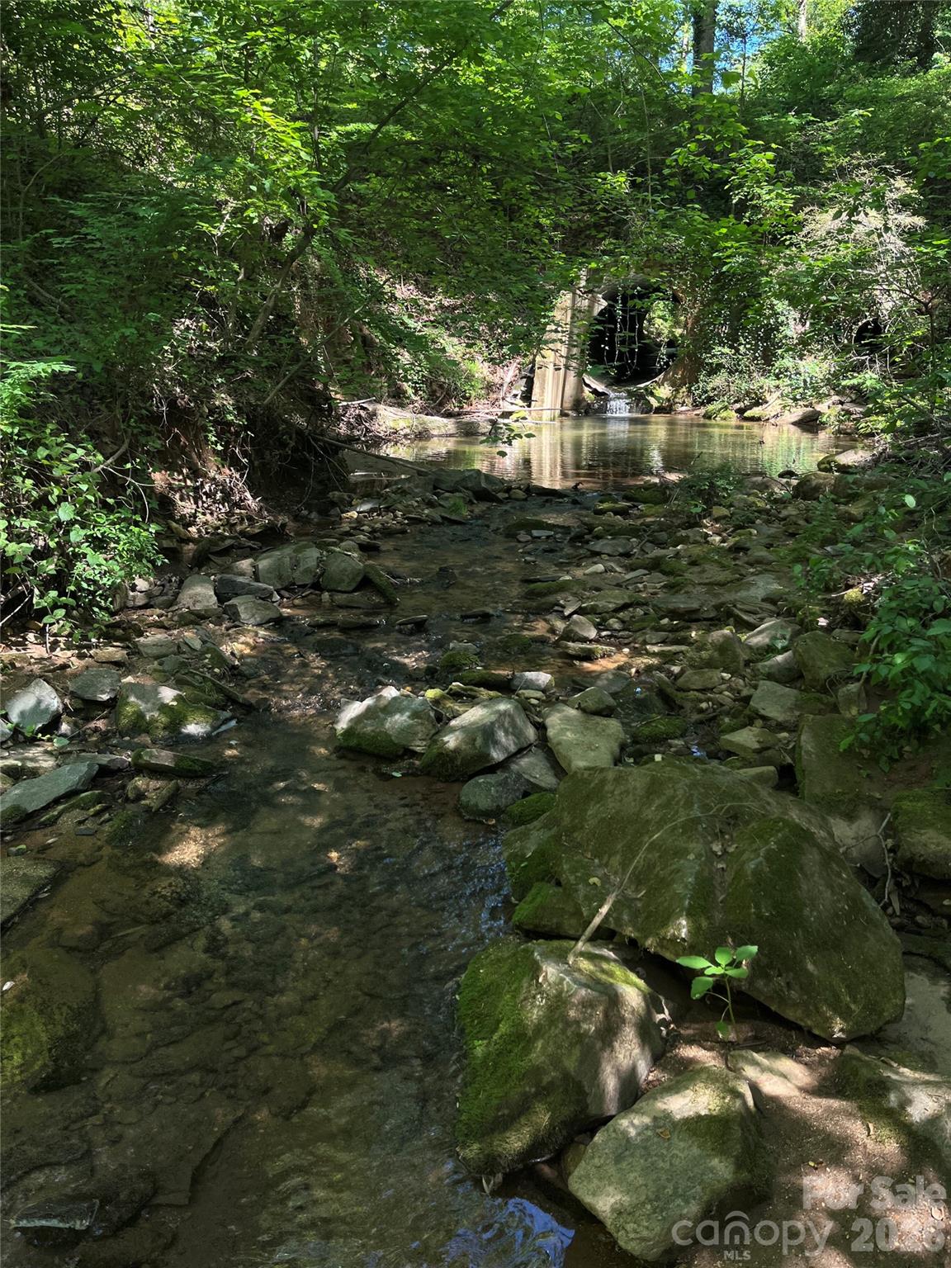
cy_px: 634
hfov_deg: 53.1
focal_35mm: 26
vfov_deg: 67.3
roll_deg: +1.7
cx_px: 476
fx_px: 952
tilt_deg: -14.3
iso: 50
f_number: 1.6
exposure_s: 1/967
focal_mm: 5.1
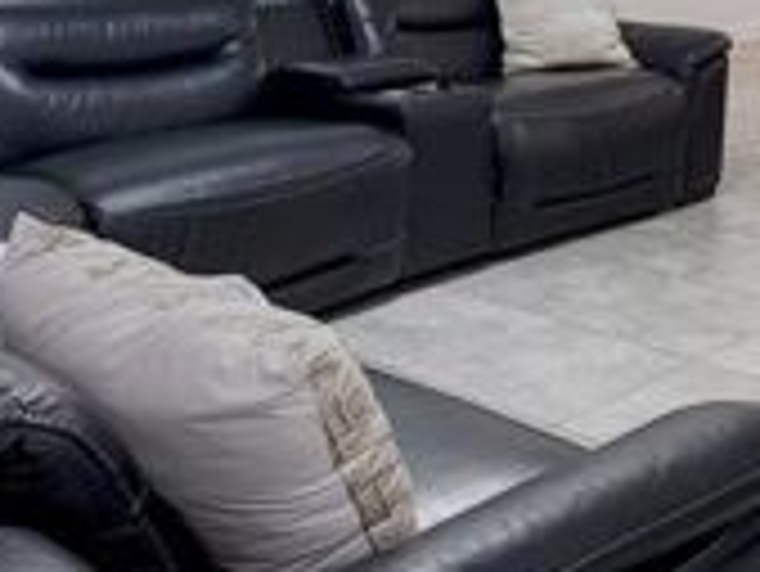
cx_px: 906
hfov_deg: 32.8
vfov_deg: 29.2
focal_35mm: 48
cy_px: 68
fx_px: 1055
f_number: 5.6
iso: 320
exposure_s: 1/15
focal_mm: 8
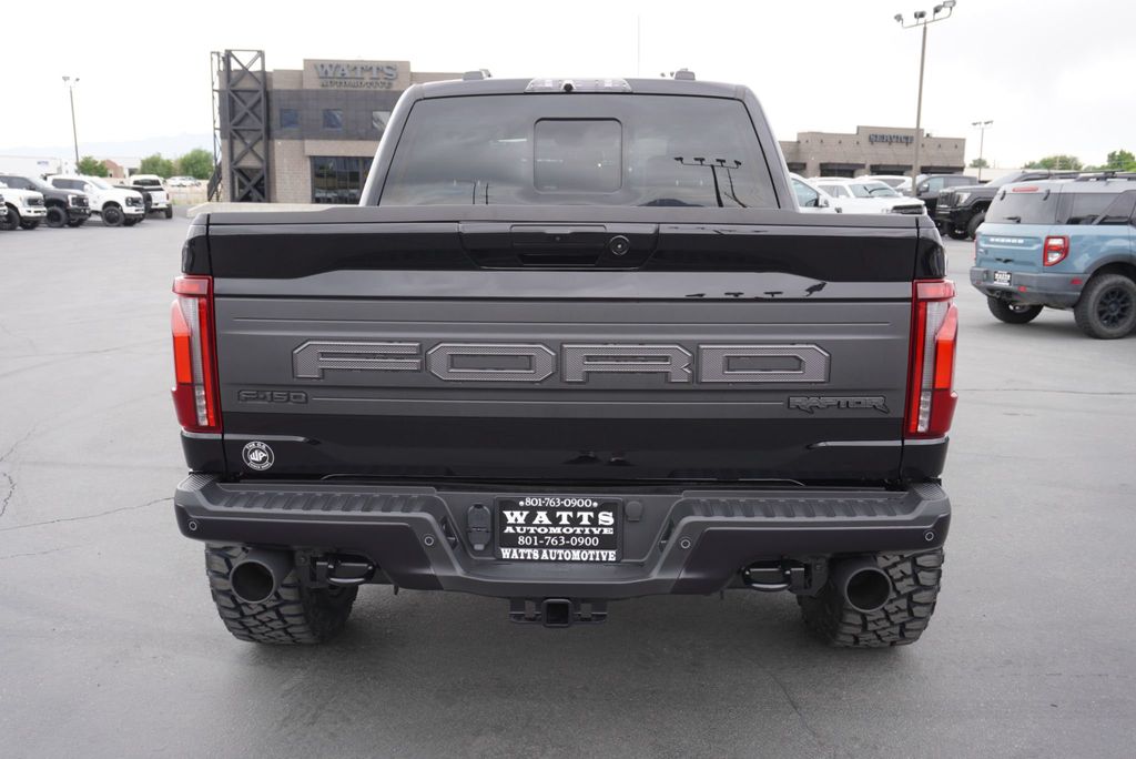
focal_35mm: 32
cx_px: 568
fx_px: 995
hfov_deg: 59.5
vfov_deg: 41.8
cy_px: 380
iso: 100
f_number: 5.6
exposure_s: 1/125
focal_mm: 21
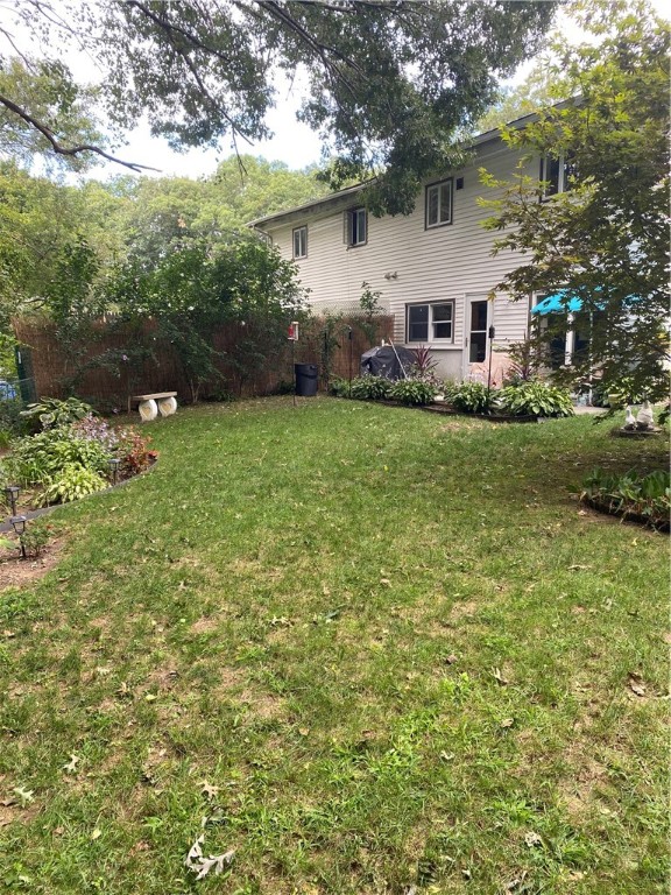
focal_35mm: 26
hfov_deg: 53.1
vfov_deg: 67.3
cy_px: 448
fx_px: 672
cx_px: 336
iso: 40
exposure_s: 1/121
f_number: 1.8
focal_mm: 4.25
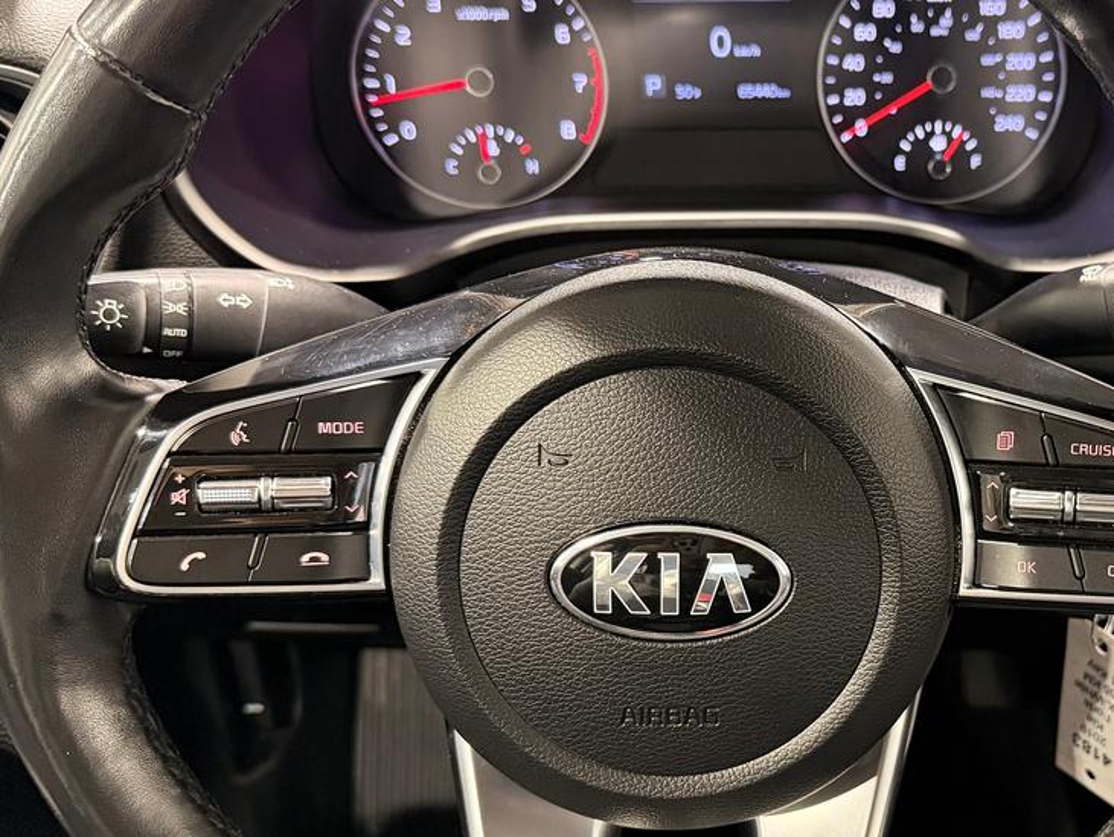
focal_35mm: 42
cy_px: 439
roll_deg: +0.8
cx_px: 841
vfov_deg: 34.4
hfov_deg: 43.3
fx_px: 1352
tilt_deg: -29.5
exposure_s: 1/40
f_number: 1.78
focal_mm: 6.76
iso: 640
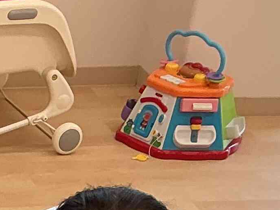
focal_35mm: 171
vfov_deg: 7.8
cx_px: -322
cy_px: 578
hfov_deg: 10.4
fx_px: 1383
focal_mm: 3
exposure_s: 1/100
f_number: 1.8
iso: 40
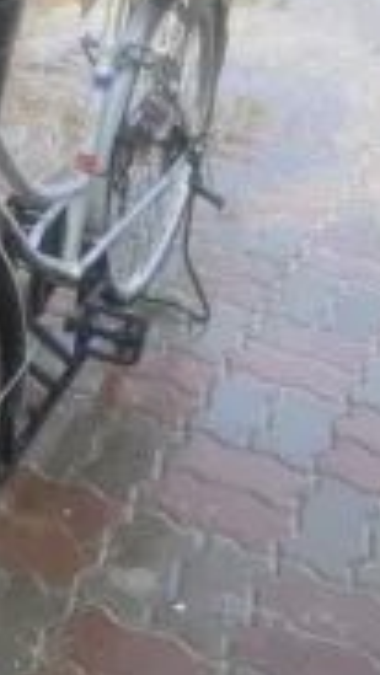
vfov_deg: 33.7
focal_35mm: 62
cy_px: 273
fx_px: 1110
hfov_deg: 18.6
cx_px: -52
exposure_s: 1/576
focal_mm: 4.25
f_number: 1.8
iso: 32
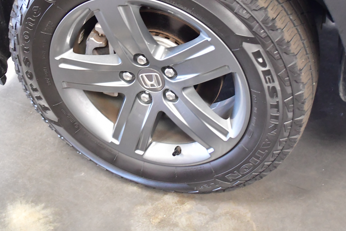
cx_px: 172
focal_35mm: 59
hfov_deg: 33.9
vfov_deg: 22.9
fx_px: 567
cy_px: 76
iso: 5000
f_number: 4.5
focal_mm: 28
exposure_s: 1/40
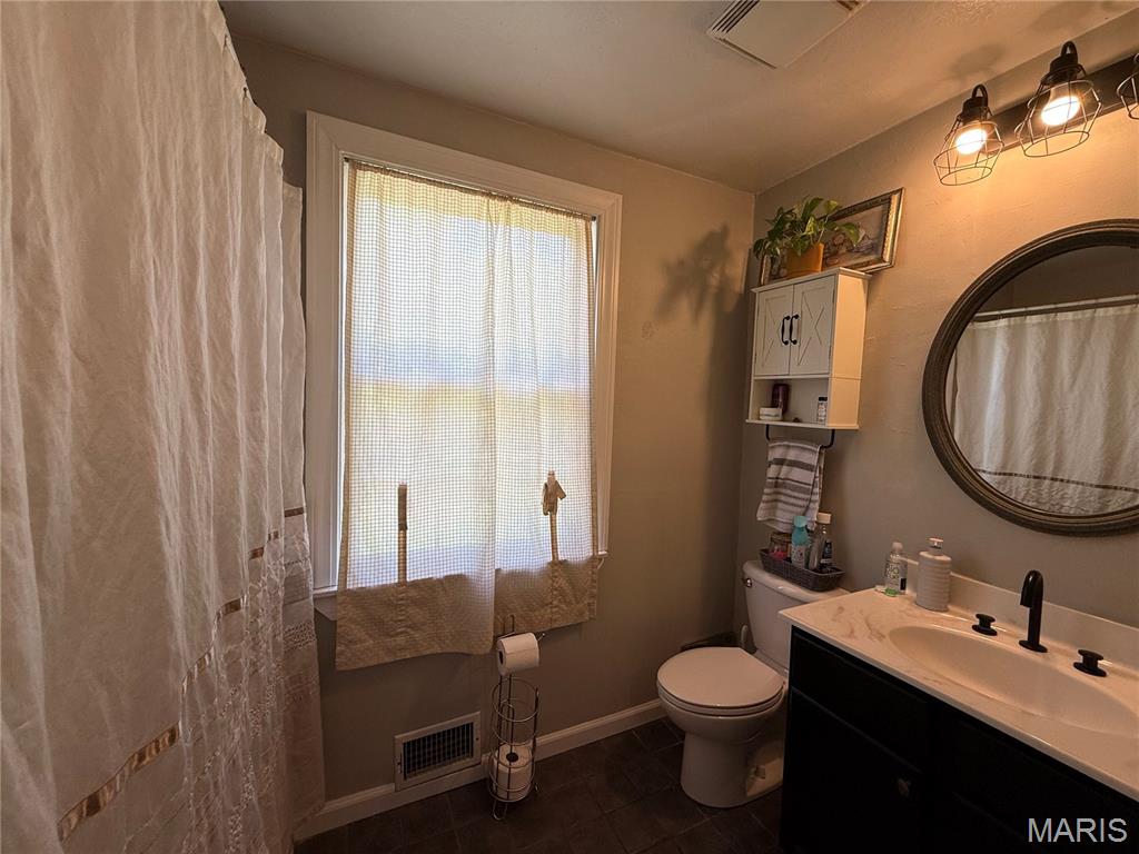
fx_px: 461
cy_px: 427
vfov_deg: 85.7
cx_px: 570
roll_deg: -1.6
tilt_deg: -3.4
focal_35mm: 14
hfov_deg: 102.1
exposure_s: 1/120
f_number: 2.2
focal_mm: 2.22
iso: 64
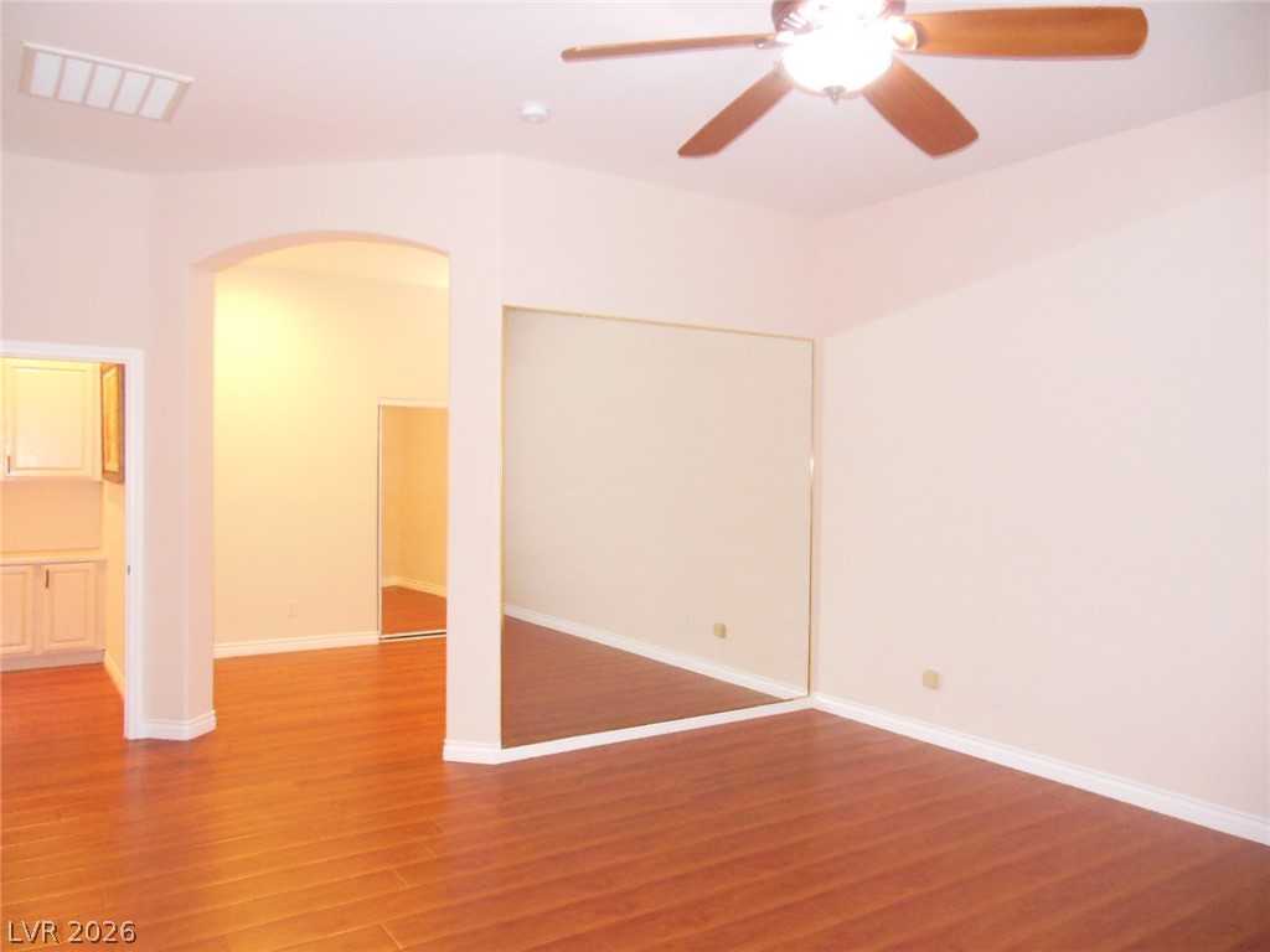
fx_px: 917
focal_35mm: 25
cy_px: 476
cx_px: 635
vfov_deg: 54.9
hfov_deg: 69.4
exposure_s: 1/25
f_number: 3.2
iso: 1000
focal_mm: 4.5
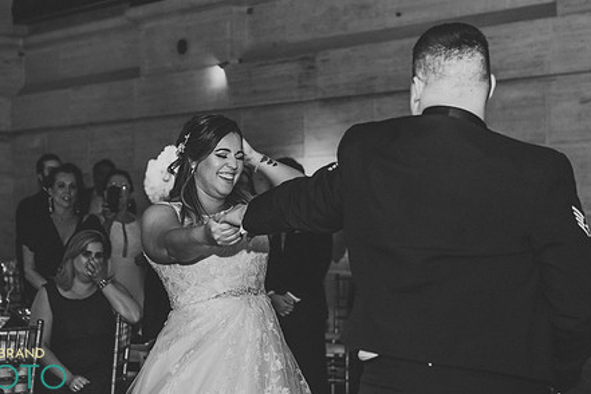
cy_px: 169
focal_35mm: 83
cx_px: 217
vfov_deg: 16.4
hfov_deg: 24.4
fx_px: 1362
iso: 500
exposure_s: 1/60
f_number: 3.5
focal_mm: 60
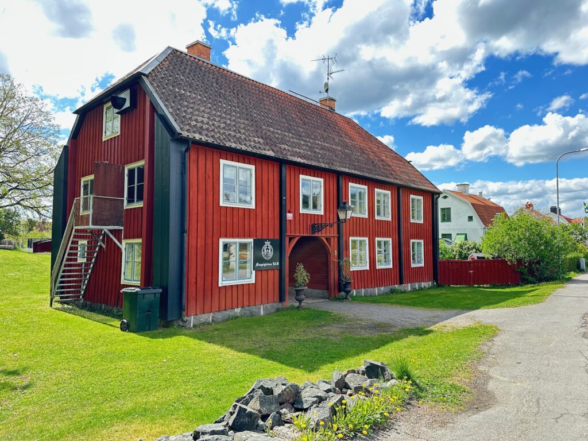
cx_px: 294
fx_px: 408
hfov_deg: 71.6
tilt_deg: +3.5
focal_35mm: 24
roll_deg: +0.1
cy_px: 220
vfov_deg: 56.8
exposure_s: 1/857
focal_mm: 6.86
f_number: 1.78
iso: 80
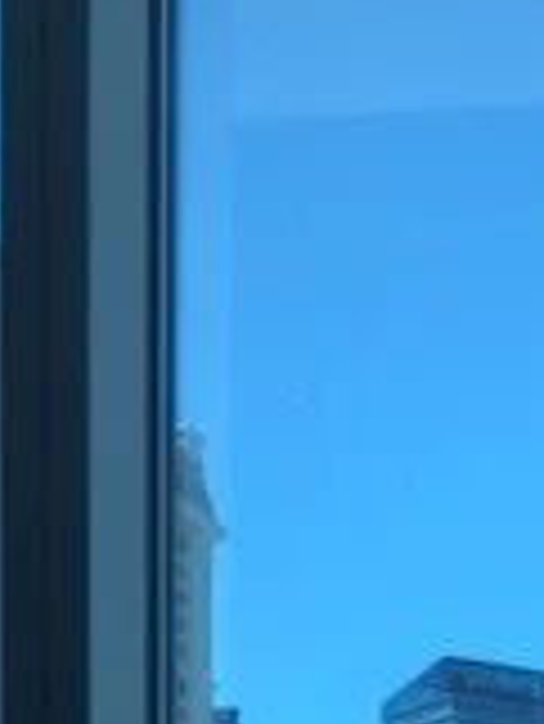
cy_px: 1390
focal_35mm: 115
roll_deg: -1.3
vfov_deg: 14.5
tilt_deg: -4.9
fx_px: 2406
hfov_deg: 12.6
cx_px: 674
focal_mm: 4.15
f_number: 2.2
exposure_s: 1/120
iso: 32
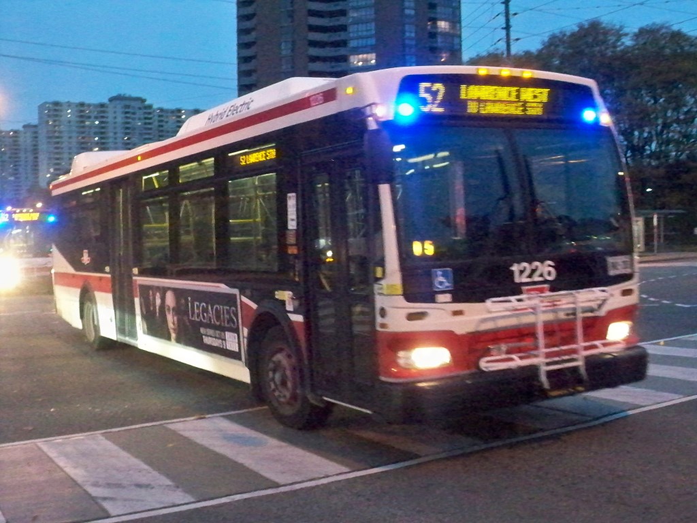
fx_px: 886
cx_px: 348
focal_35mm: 44
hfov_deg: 42.9
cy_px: 262
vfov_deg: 32.9
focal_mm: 7.8
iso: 3200
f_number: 3.5
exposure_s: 1/60
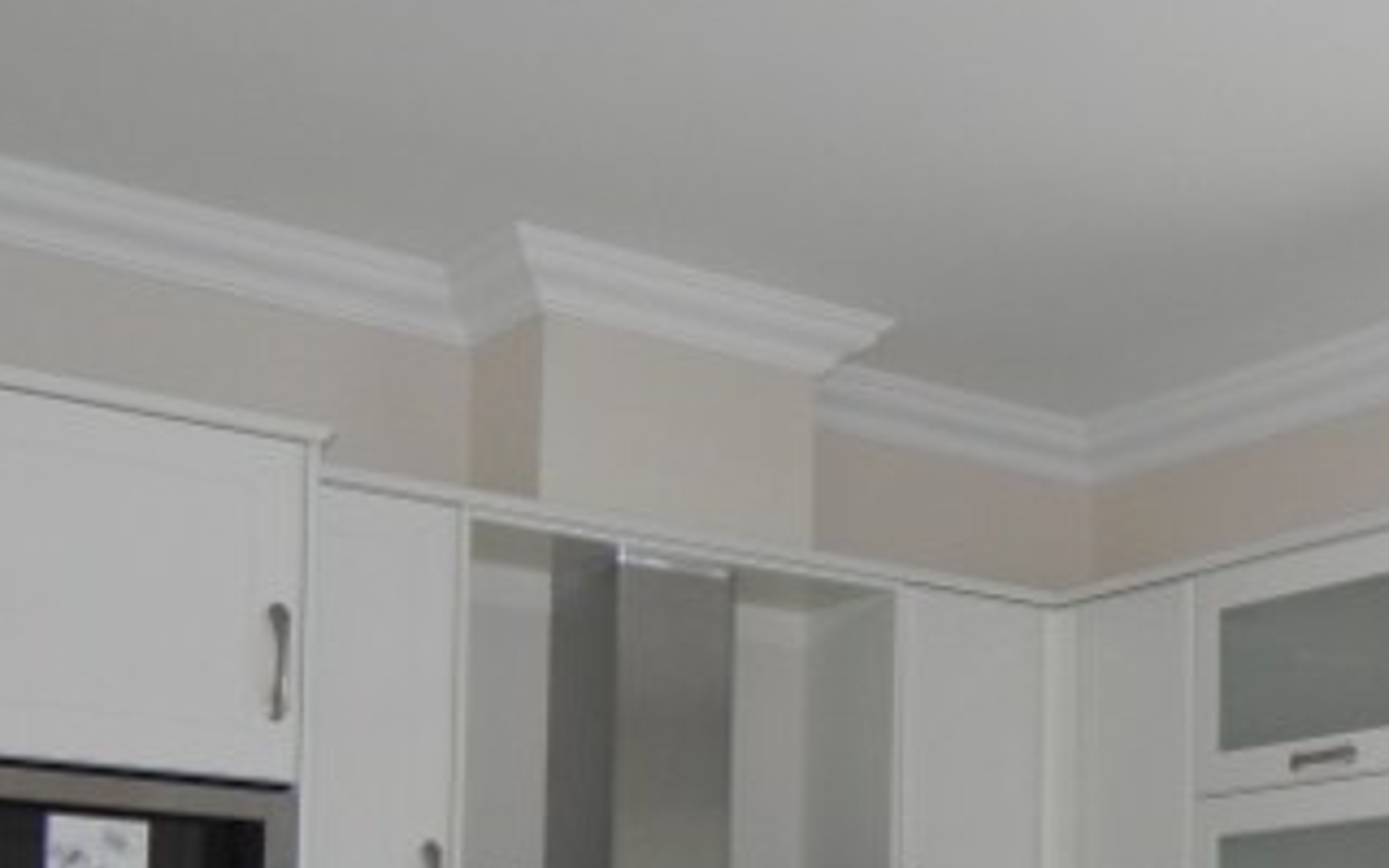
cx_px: 1276
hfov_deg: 28.2
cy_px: 1024
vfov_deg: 17.8
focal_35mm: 70
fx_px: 2650
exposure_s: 1/78.8
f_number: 3.5
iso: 160
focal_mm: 5.9
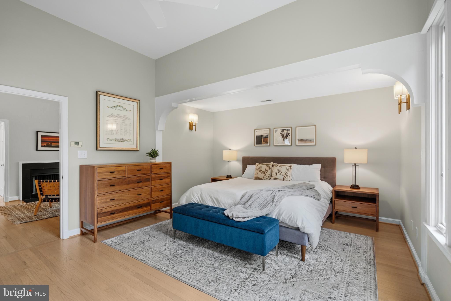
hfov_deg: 96.7
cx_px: 226
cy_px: 150
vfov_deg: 73.8
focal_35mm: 16
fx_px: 200
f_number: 4
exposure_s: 1/10
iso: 800
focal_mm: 16
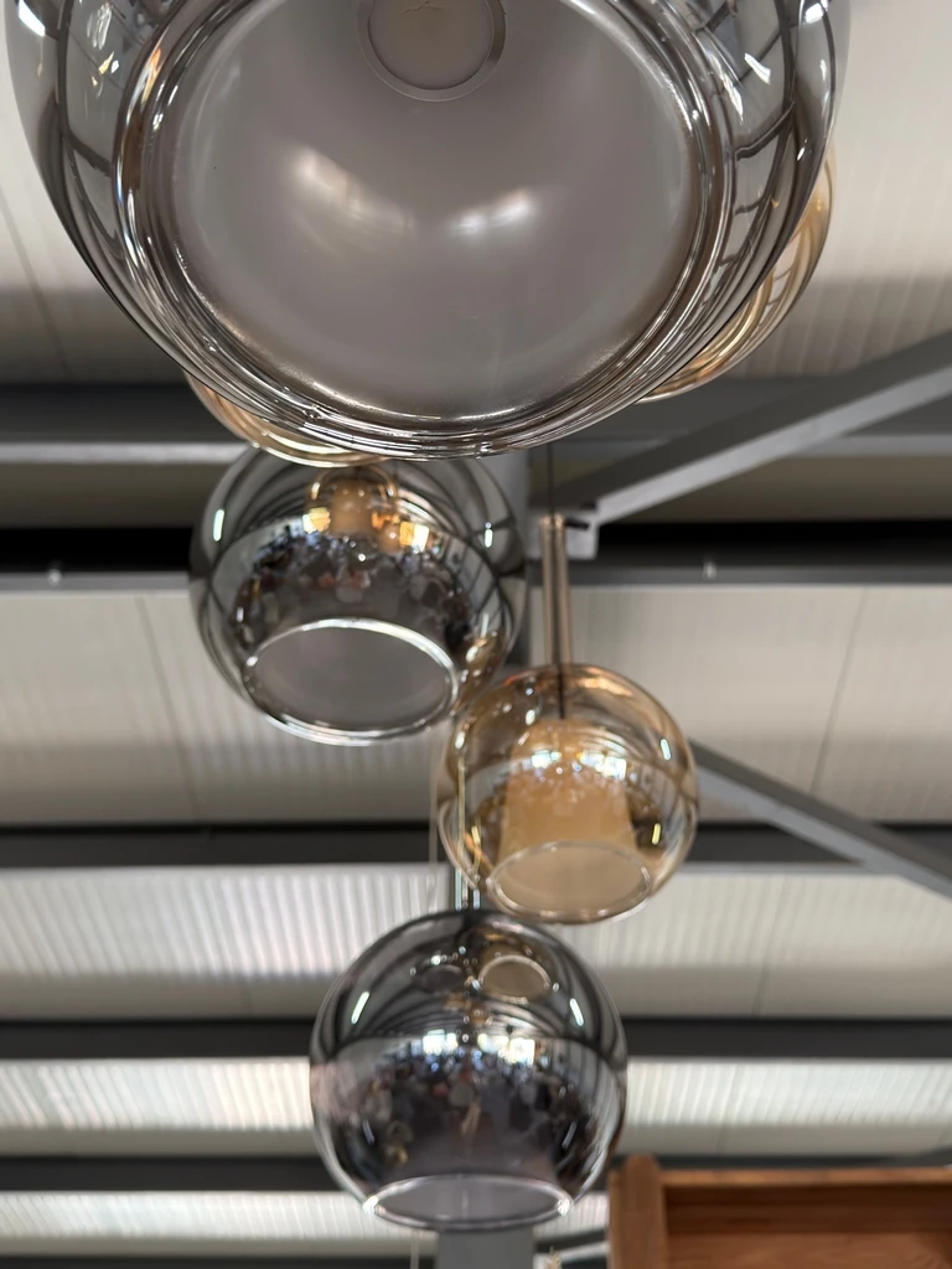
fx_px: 1357
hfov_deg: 38.7
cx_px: 476
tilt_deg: +38.5
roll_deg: -0.4
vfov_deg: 50.1
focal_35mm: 37
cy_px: 634
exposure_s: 1/33
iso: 200
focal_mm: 6.8
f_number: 1.8
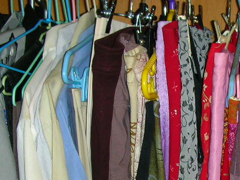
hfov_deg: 21.9
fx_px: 610
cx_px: 199
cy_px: 182
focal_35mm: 88
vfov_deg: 16.4
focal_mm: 5.8
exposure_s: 1/60.1
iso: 50
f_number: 3
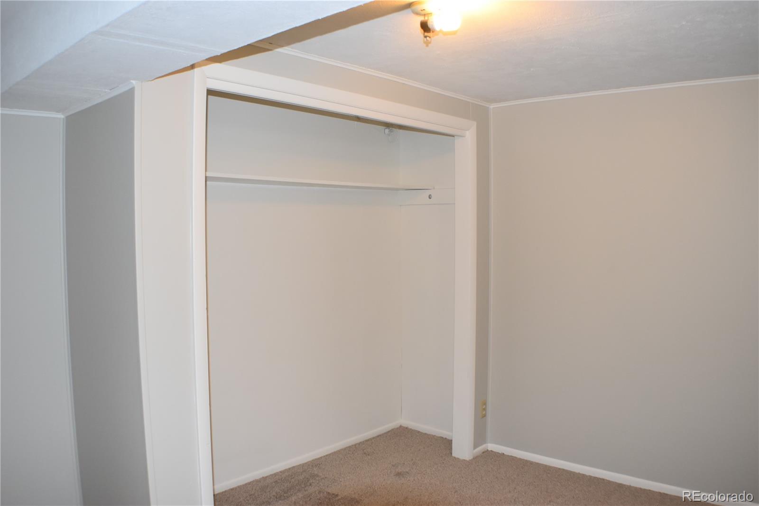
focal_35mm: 38
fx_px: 790
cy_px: 253
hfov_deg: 51.3
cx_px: 380
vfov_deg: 35.5
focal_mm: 25
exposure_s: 1/80
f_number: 4.5
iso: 800
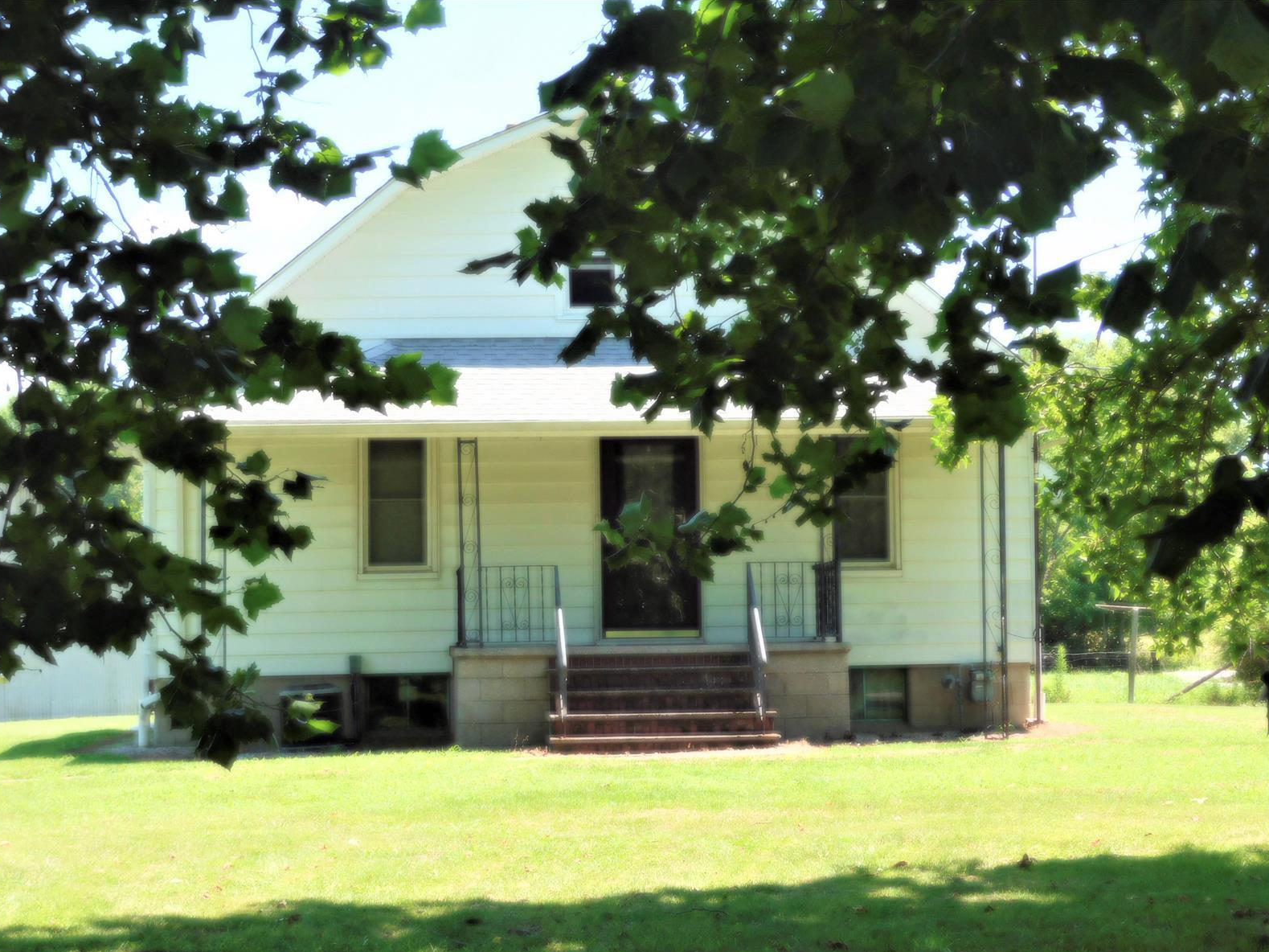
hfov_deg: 24.1
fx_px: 2969
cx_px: 632
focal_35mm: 81
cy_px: 480
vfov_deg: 18.2
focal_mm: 14.2
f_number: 4.4
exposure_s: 1/320
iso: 125
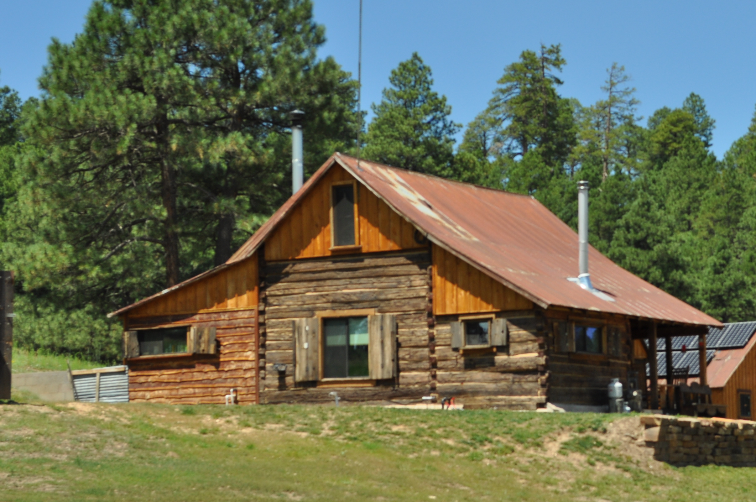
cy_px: 280
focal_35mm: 100
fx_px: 2097
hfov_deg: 20.3
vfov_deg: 13.6
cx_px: 552
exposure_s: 1/400
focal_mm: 44
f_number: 10
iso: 200
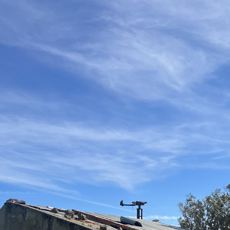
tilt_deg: +5.8
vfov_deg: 26.8
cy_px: 207
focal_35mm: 62
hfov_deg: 26.4
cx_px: 224
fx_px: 466
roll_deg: +0.6
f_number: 1.6
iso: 50
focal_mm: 5.1
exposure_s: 1/5556
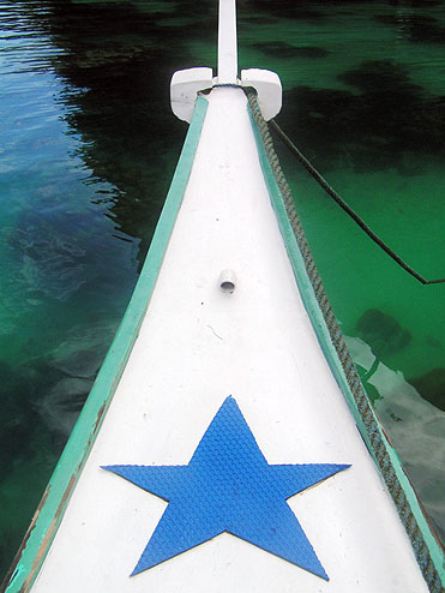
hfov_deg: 36.0
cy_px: 283
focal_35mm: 40
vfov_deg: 46.8
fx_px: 685
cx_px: 224
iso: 50
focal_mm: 6.3
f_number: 4
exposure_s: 1/640
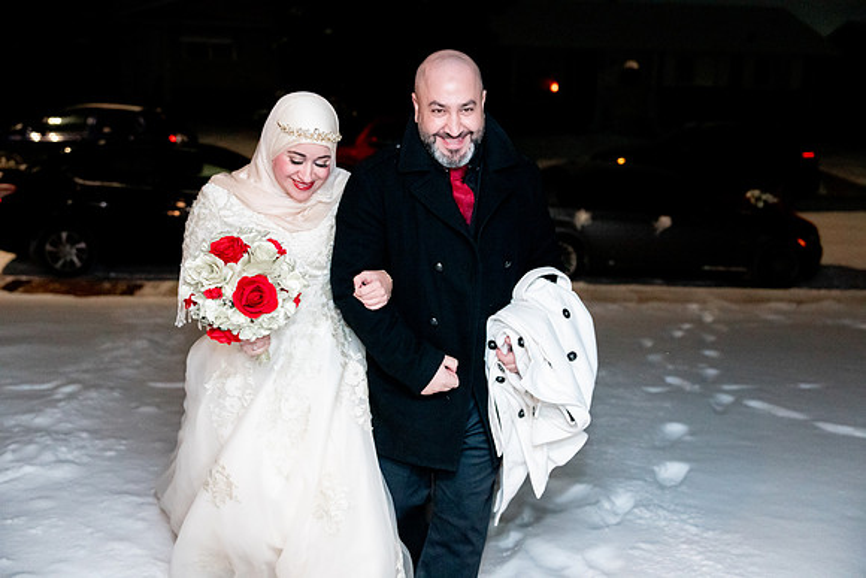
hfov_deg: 47.4
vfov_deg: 32.6
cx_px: 433
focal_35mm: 41
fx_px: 986
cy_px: 289
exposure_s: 1/160
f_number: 2.8
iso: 6400
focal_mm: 41
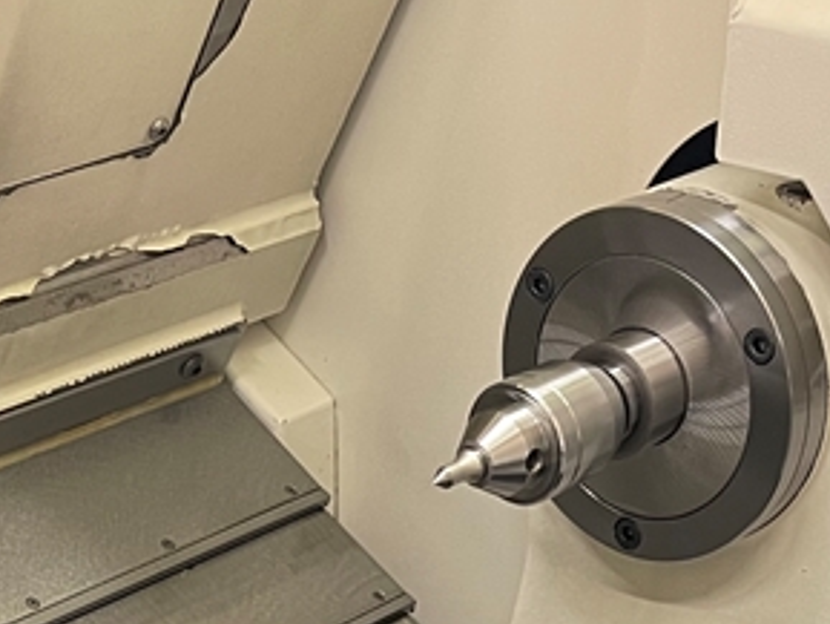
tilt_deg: -36.8
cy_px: 972
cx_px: 345
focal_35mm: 92
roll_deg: +0.5
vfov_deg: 14.8
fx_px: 2207
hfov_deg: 21.3
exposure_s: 1/50
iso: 250
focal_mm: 5.1
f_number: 1.6
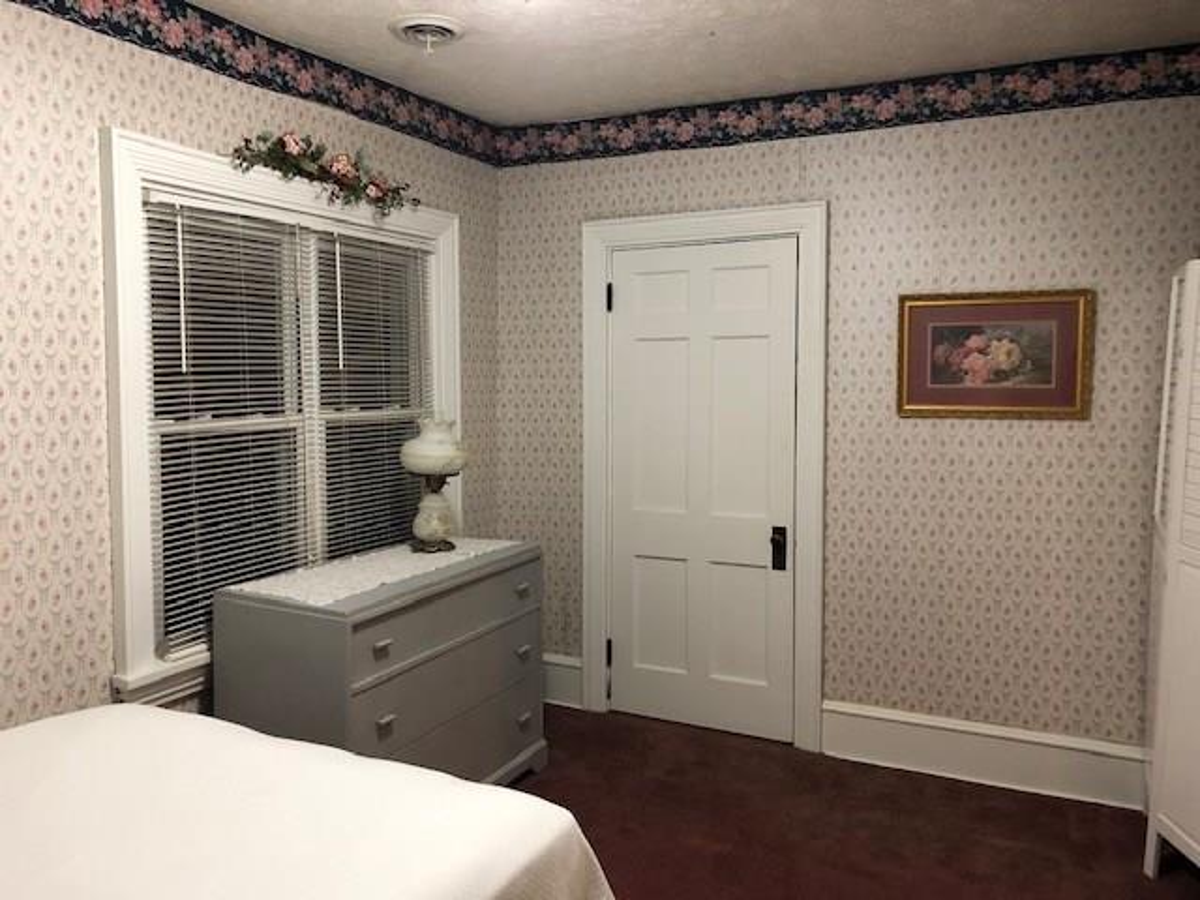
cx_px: 600
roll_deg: +0.6
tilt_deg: -4.2
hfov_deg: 63.4
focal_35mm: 28
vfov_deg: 49.7
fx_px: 971
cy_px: 450
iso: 100
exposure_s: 1/15
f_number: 1.8
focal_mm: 3.99
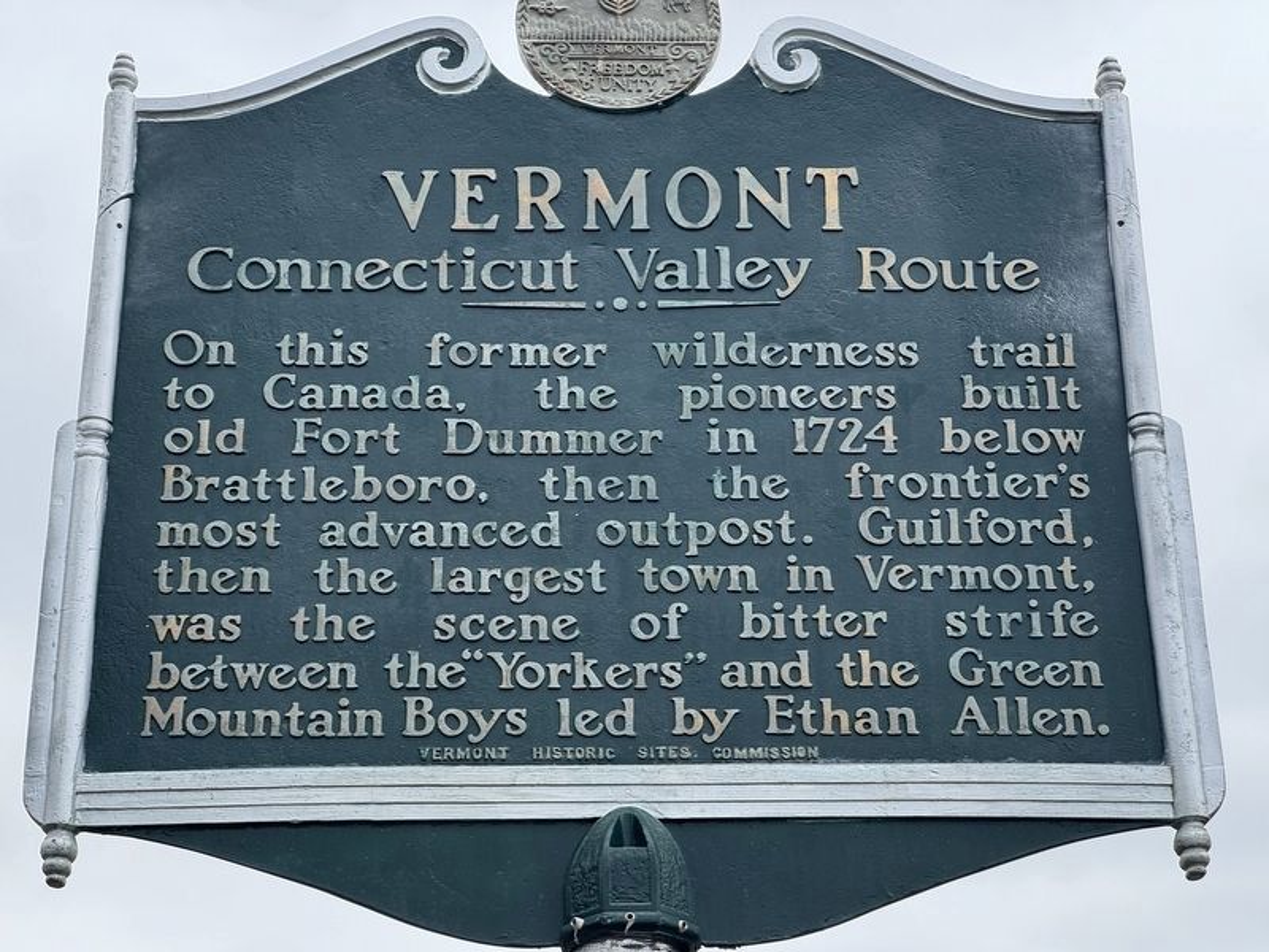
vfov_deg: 19.1
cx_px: 634
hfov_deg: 25.3
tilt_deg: +20.8
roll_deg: -0.1
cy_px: 476
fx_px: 2823
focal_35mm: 77
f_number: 2.8
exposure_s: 1/106
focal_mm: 9
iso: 25
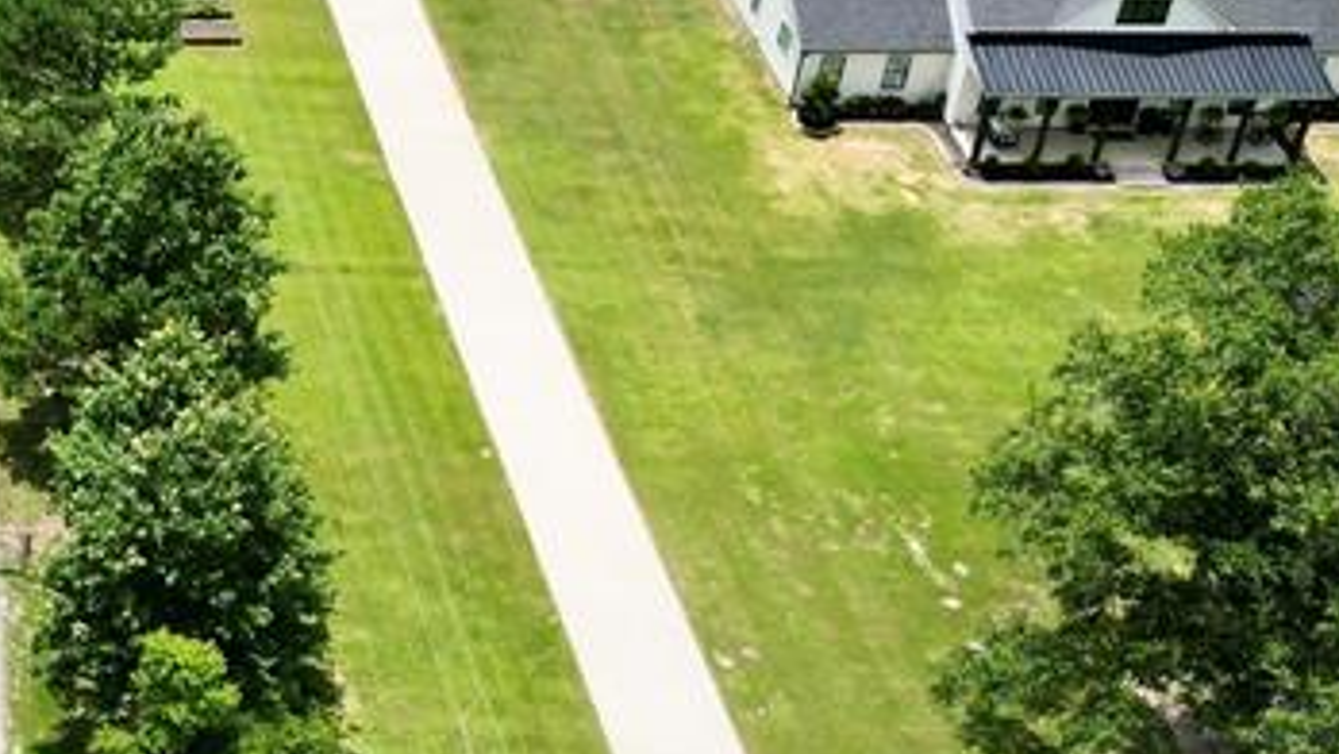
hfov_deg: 24.8
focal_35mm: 77
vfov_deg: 15.6
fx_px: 2735
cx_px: -269
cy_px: 150
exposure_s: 1/2500
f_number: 1.7
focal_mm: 6.72
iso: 150
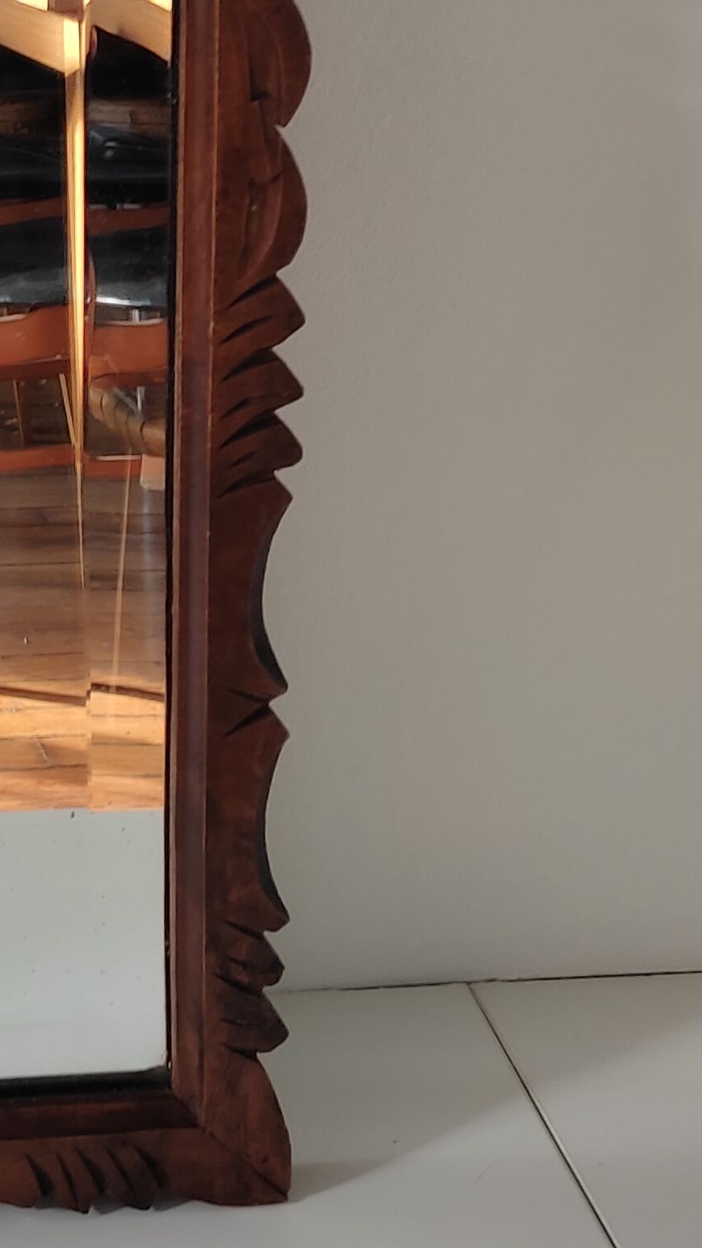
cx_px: -365
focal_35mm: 74
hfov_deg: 15.1
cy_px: 0
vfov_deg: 27.0
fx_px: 2449
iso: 137
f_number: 1.79
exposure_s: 1/33
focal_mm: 4.74
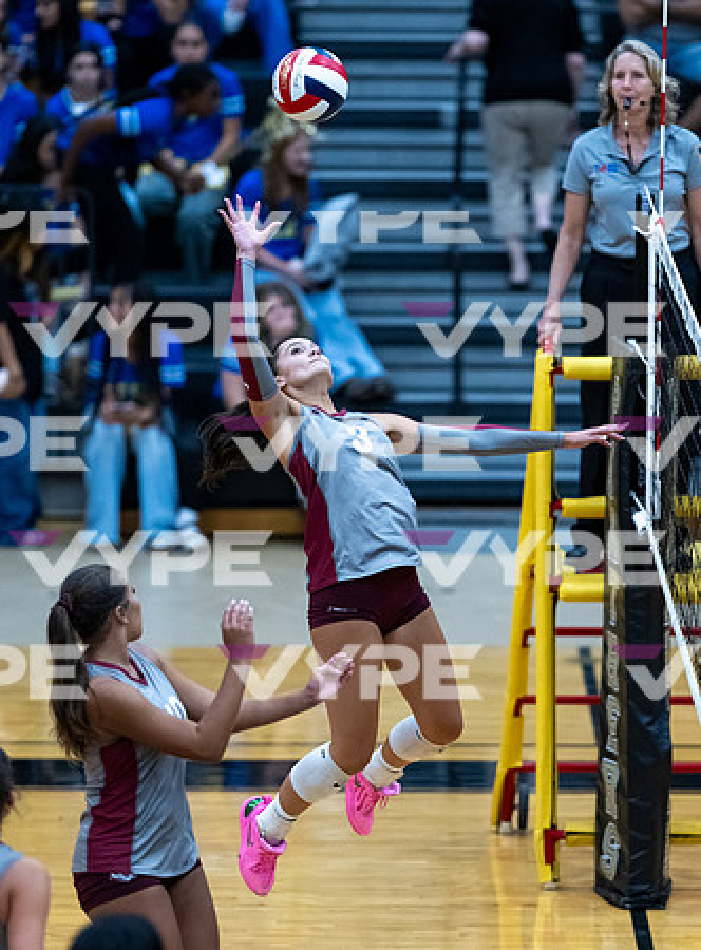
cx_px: 466
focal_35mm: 308
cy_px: 505
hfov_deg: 4.8
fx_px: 8415
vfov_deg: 6.5
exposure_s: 1/1600
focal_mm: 200
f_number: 2
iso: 3200
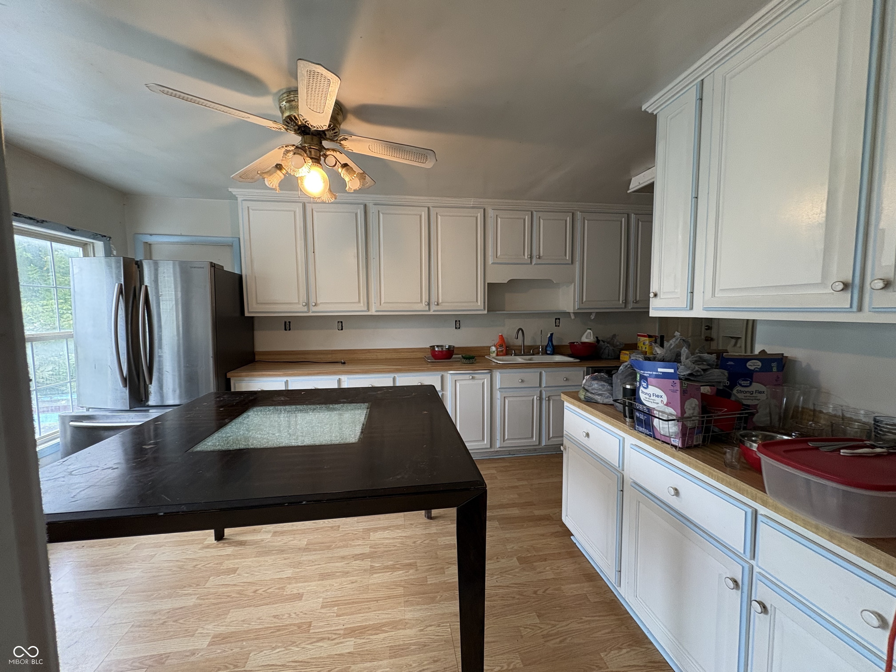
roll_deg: +1.8
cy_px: 336
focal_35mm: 14
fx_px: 362
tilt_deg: -4.2
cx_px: 448
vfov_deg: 85.7
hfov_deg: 102.1
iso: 200
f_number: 2.2
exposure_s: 1/60
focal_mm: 2.22
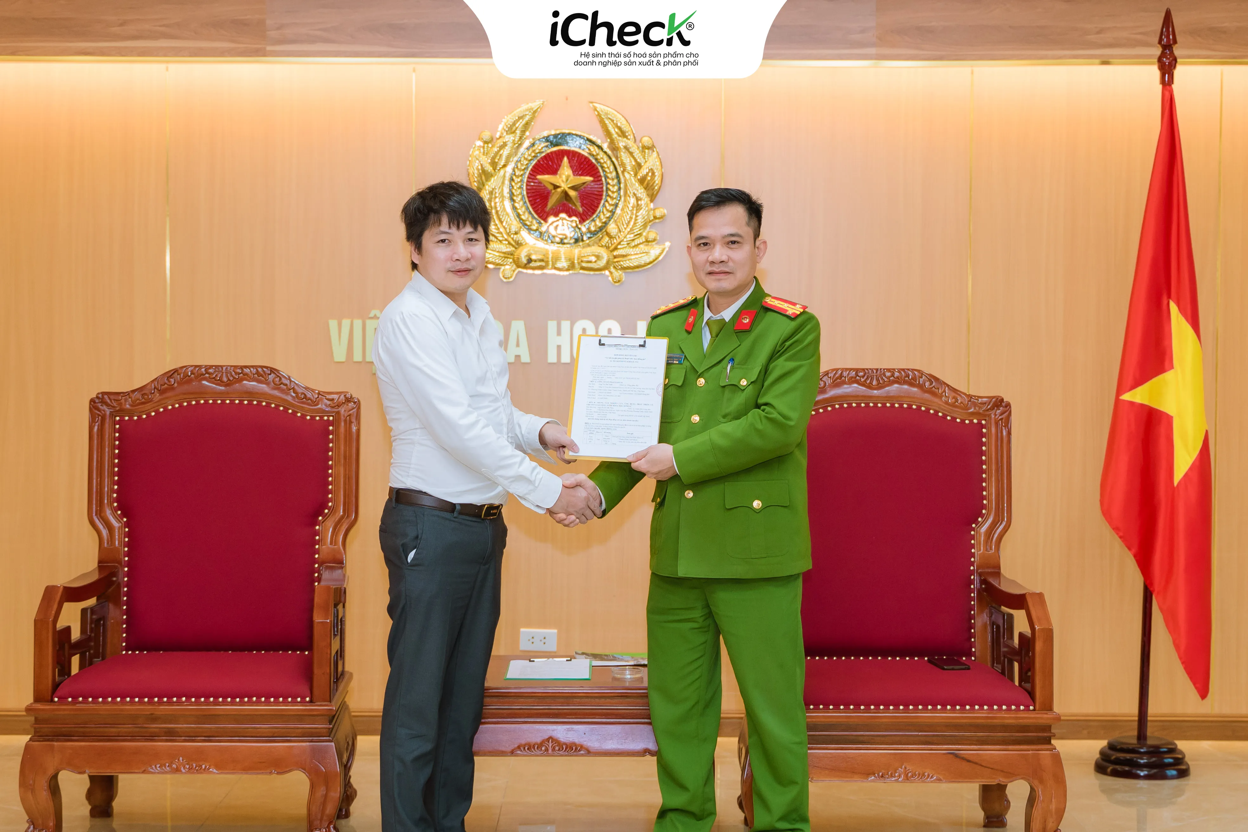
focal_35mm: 67
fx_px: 2322
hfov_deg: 30.1
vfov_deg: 20.3
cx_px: 624
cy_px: 416
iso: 640
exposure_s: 1/100
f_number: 2.8
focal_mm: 45
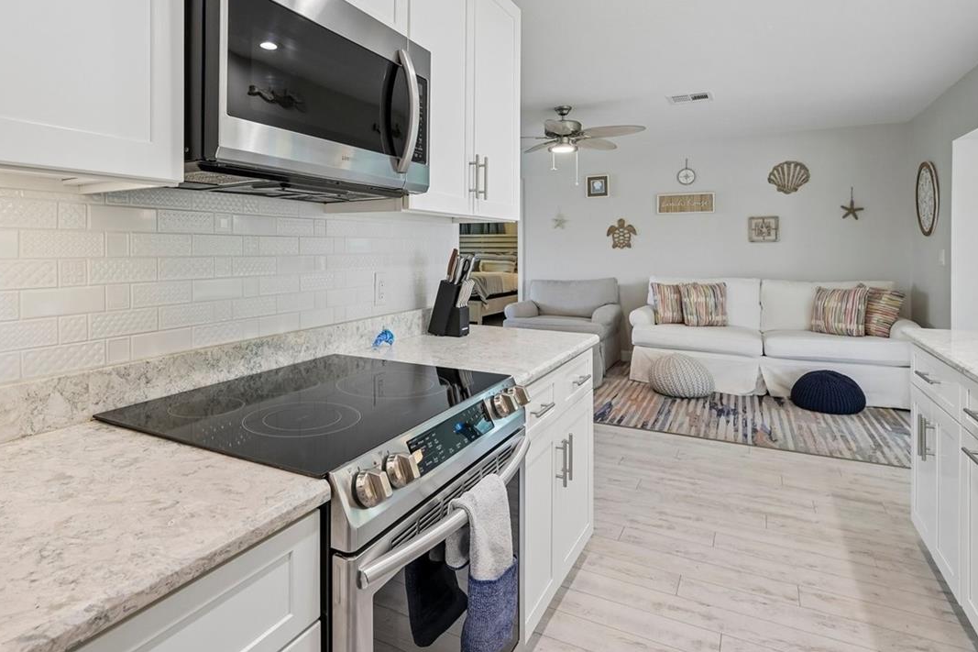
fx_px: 570
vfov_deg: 58.8
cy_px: 247
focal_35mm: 21
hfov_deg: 80.7
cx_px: 415
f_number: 8
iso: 400
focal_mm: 14
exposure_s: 1/30
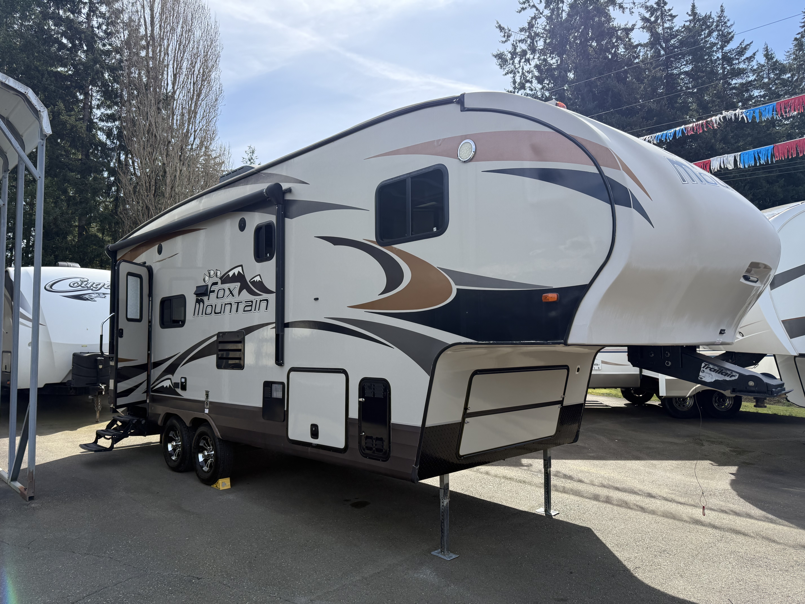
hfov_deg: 71.6
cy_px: 302
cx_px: 402
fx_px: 558
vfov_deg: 56.8
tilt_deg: +5.2
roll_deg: +0.7
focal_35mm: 24
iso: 100
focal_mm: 6.76
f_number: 1.78
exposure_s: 1/2801
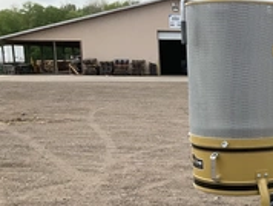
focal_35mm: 65
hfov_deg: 27.2
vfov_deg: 22.1
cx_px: 304
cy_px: 183
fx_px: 513
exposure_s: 1/1412
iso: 25
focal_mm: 3
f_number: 1.8
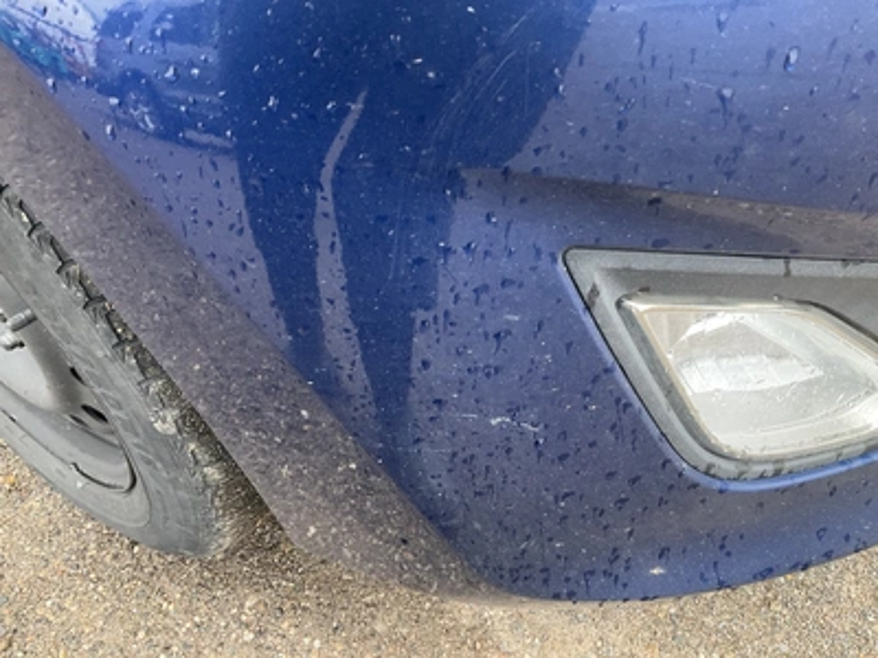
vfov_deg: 48.2
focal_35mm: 29
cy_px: 329
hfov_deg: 61.7
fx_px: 736
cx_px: 439
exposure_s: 1/172
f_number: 1.8
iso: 32
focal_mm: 3
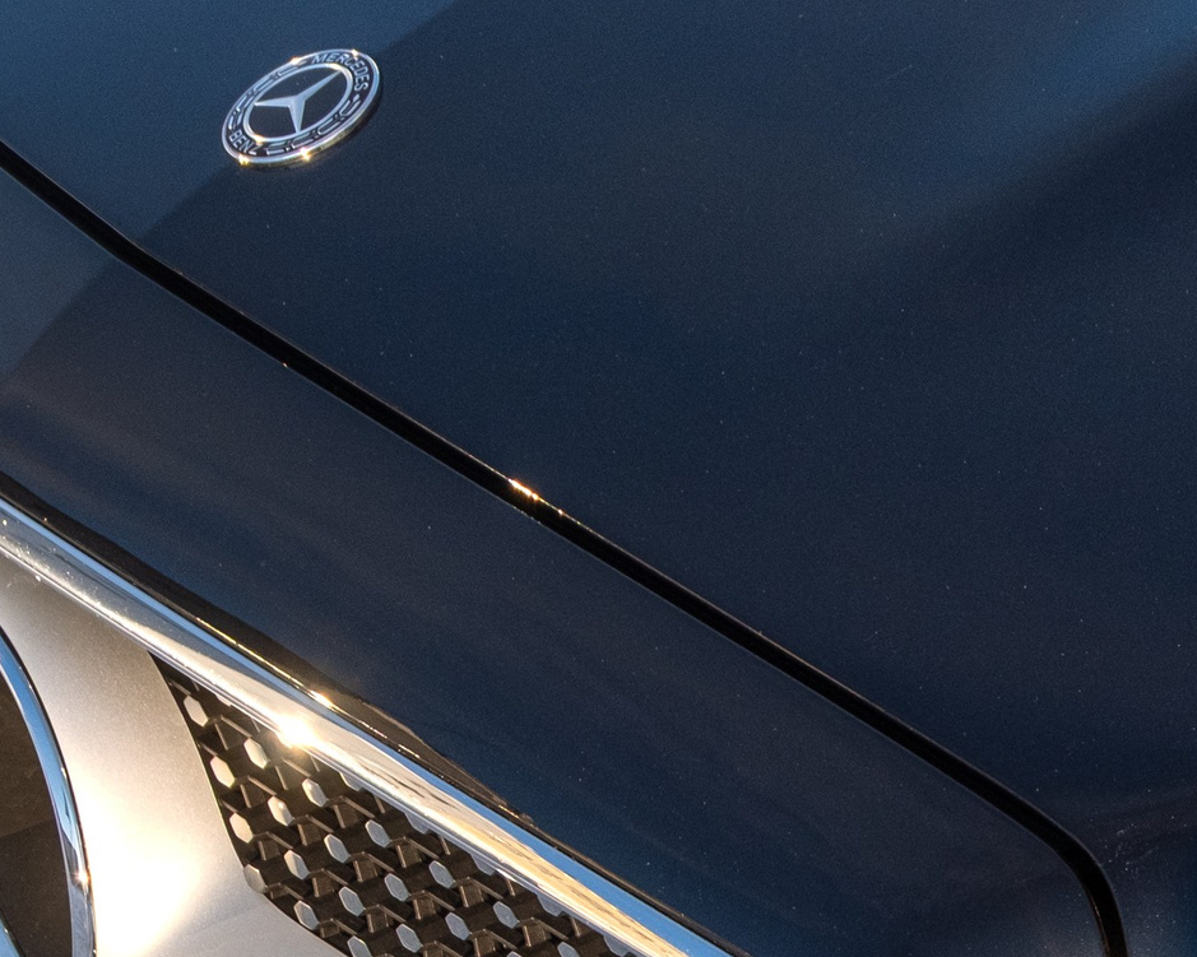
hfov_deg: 11.5
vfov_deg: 9.2
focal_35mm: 165
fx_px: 5845
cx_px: 1385
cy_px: 1280
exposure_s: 1/500
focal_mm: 35.5
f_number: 7.1
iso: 320
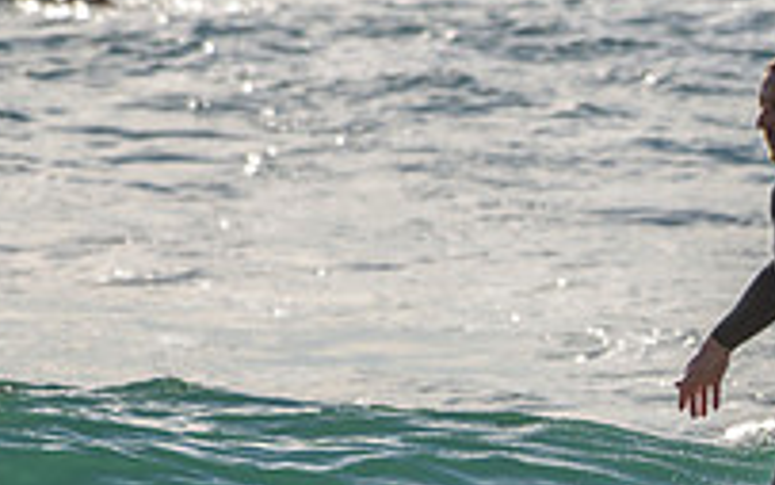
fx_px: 19057
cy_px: 525
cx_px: 771
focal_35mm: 902
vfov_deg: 1.5
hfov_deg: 2.3
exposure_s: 1/2000
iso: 90
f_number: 5.6
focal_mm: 310
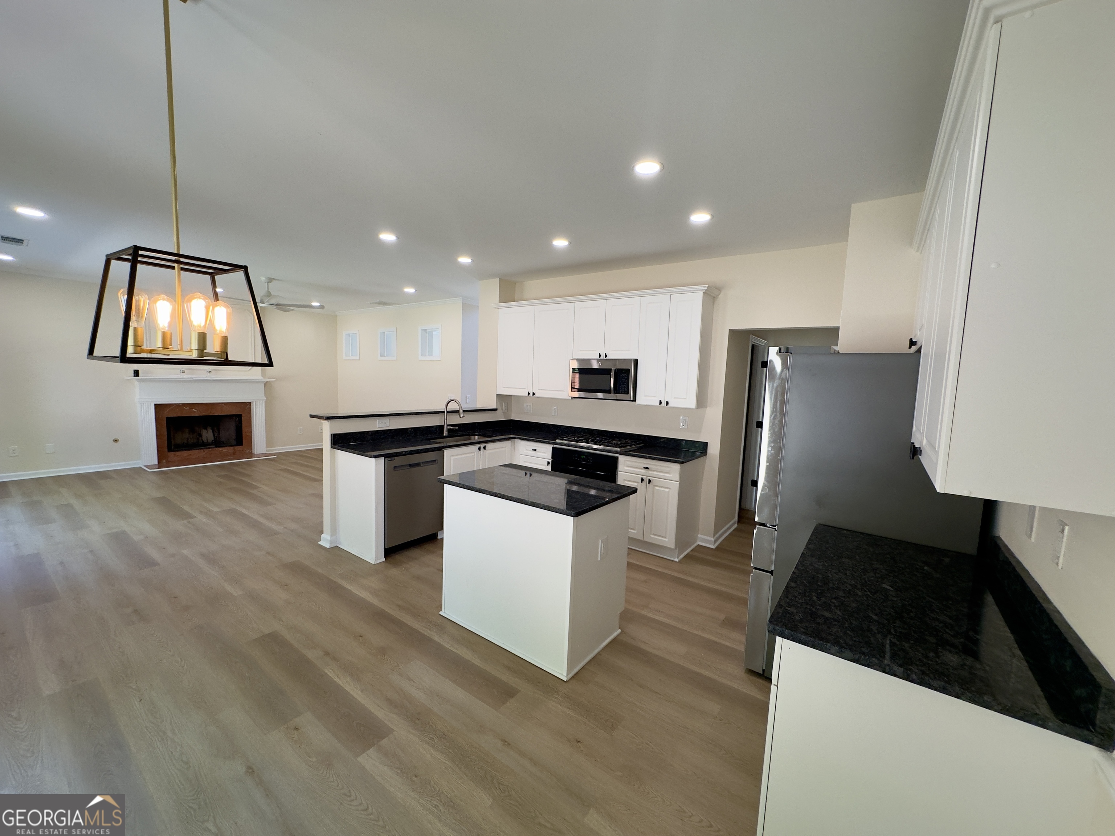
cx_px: 558
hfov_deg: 102.1
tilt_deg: -5.0
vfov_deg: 85.7
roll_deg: -2.3
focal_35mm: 14
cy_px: 418
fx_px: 451
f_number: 2.2
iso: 100
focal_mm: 2.22
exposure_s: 1/120
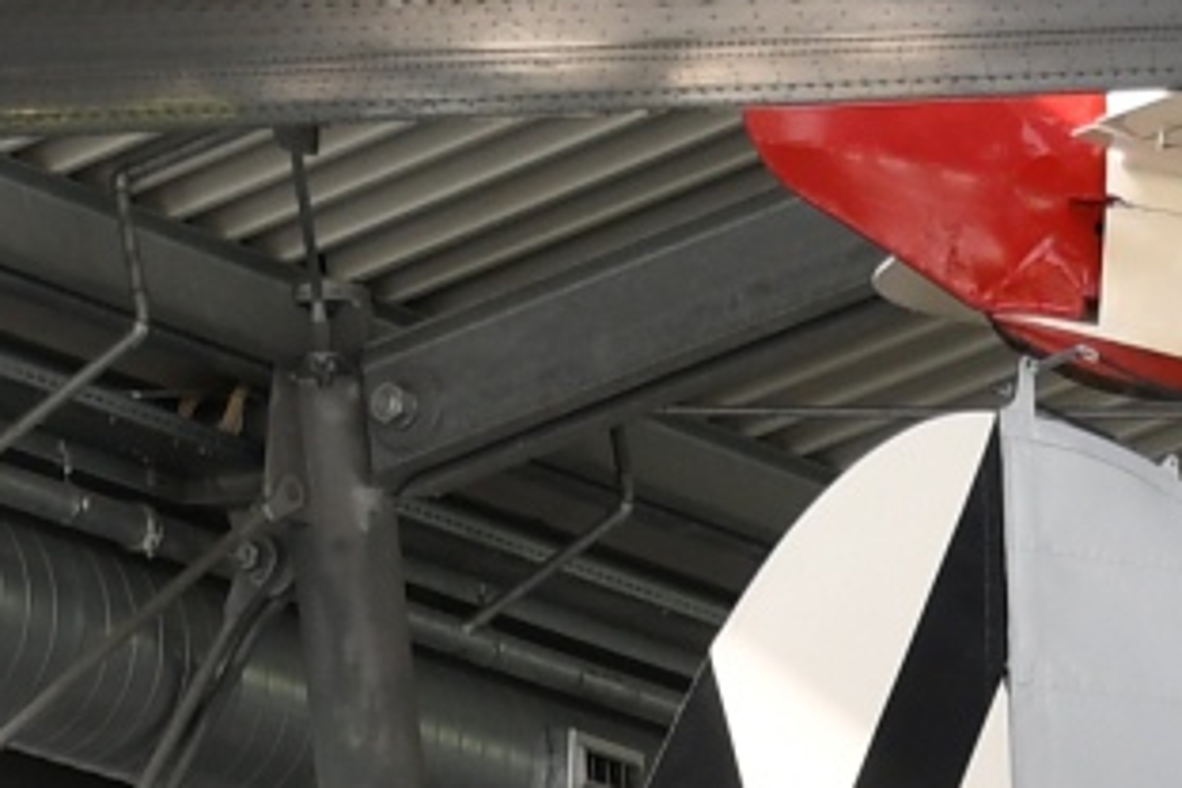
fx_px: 9849
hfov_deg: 6.8
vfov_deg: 4.3
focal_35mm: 300
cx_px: 1682
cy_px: 2982
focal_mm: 26
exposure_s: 1/80
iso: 160
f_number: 4.5
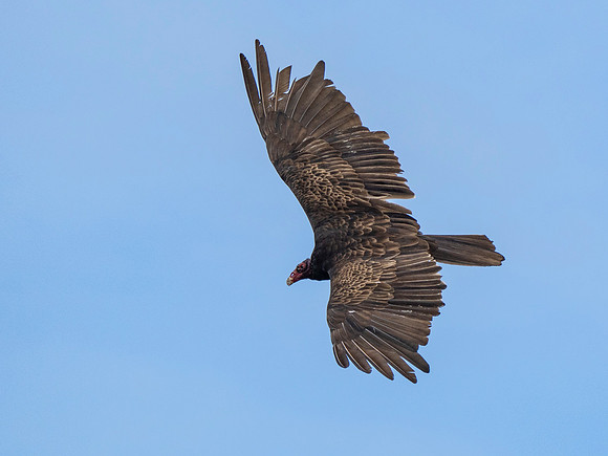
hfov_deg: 1.9
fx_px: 18014
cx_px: 423
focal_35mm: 1026
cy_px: 119
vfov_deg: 1.5
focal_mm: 301
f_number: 6.3
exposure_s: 1/2000
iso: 320
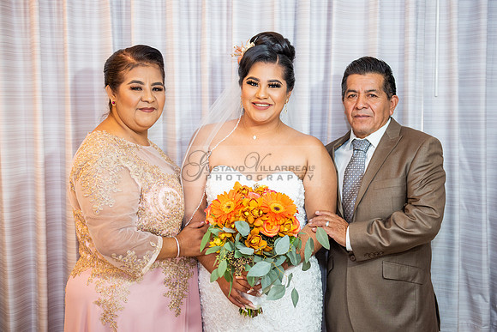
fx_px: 828
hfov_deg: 33.4
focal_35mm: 60
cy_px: 170
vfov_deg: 22.6
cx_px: 271
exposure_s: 1/100
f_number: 2.8
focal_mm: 55
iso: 320
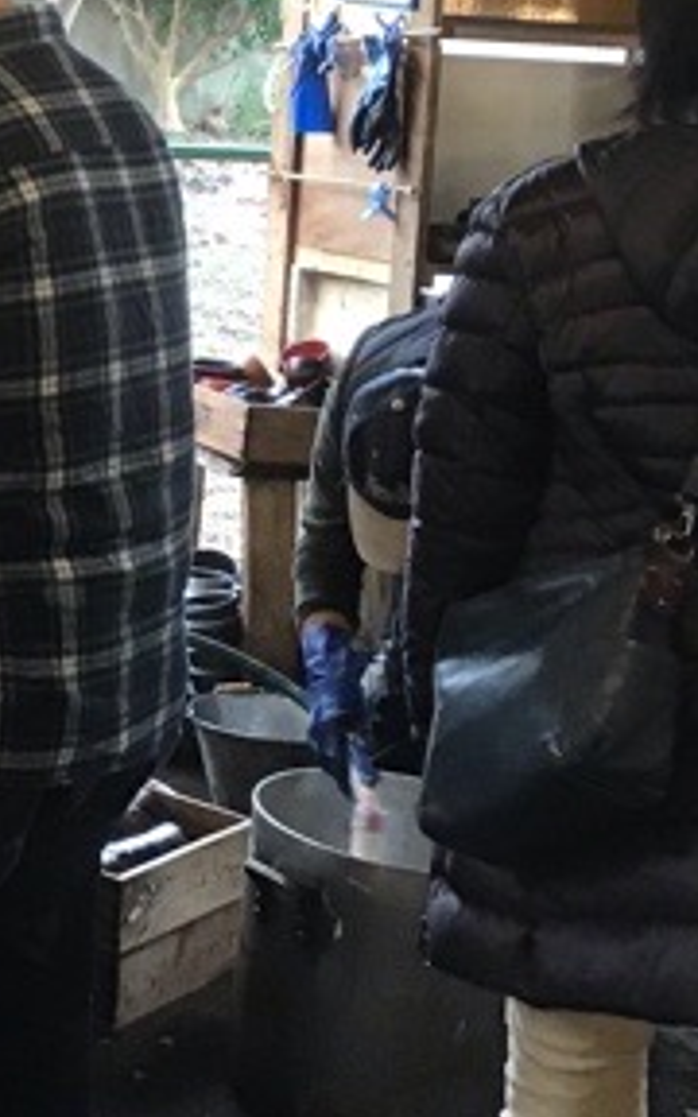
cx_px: -163
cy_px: 271
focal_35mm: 73
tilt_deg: -6.5
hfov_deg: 17.0
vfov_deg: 27.8
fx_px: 2222
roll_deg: -3.6
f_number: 2.4
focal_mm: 3.3
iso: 125
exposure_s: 1/30
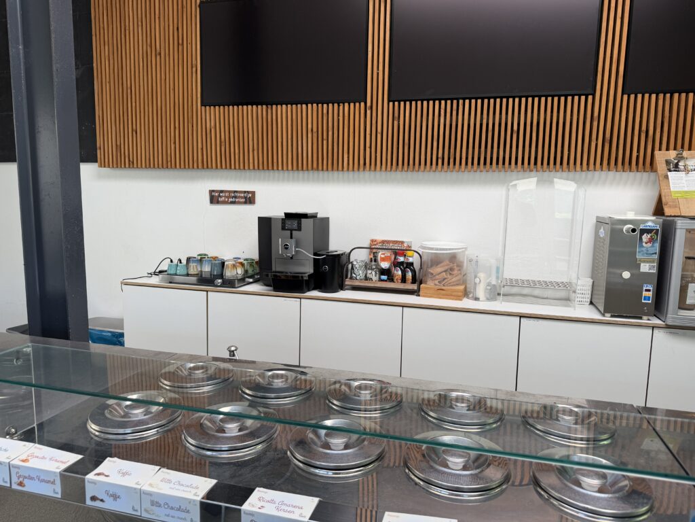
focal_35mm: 24
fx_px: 482
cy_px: 261
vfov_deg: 56.8
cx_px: 348
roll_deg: -1.2
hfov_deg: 71.6
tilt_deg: -6.0
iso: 64
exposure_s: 1/100
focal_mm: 6.76
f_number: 1.78
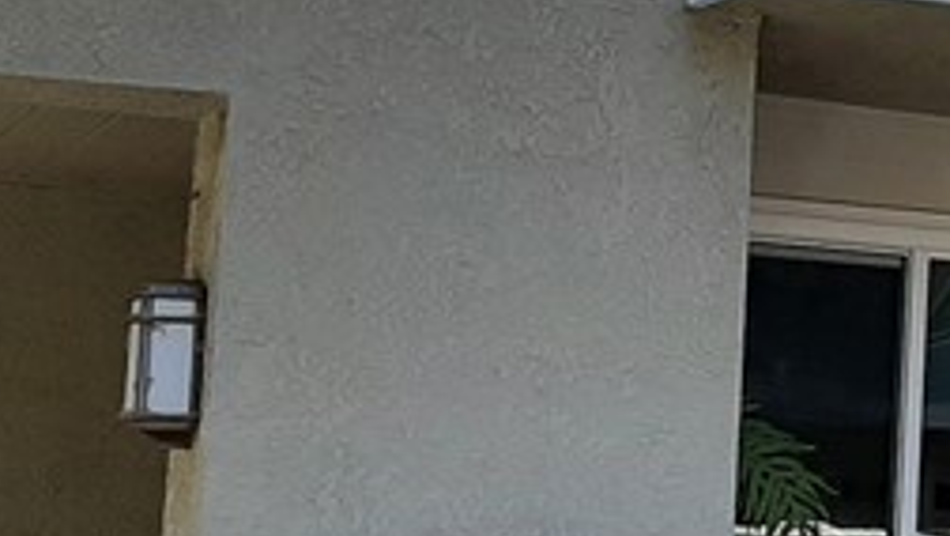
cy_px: 166
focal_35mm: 115
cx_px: 905
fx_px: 2898
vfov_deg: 10.5
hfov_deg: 18.2
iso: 40
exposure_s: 1/1477
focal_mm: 3.93
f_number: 1.7
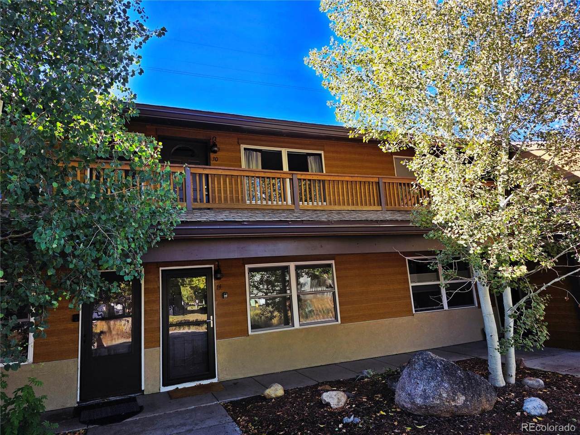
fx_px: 385
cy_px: 218
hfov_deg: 73.9
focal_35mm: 23
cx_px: 290
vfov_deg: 58.9
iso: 25
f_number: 1.7
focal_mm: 6.3
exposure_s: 1/370
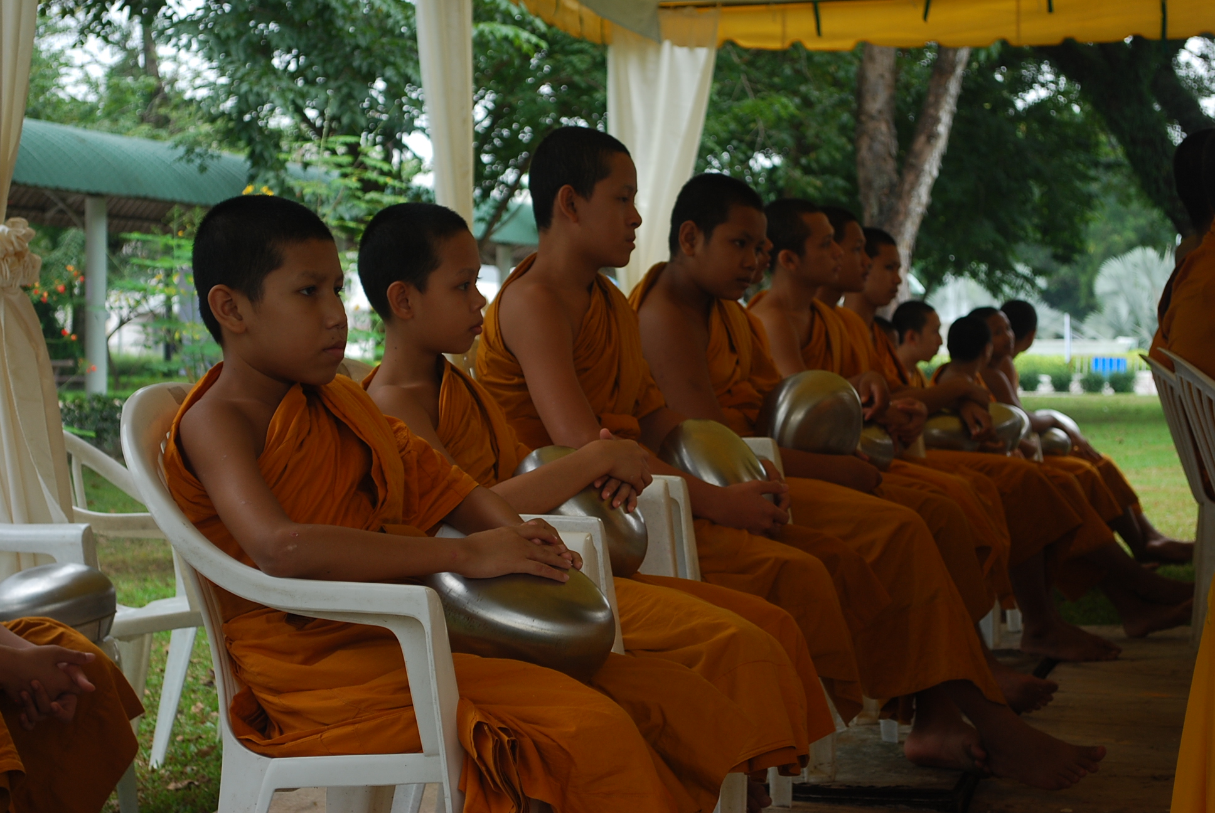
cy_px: 406
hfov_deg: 24.6
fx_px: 2788
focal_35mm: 82
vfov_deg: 16.6
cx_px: 608
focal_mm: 55
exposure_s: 1/25
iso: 200
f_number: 5.6
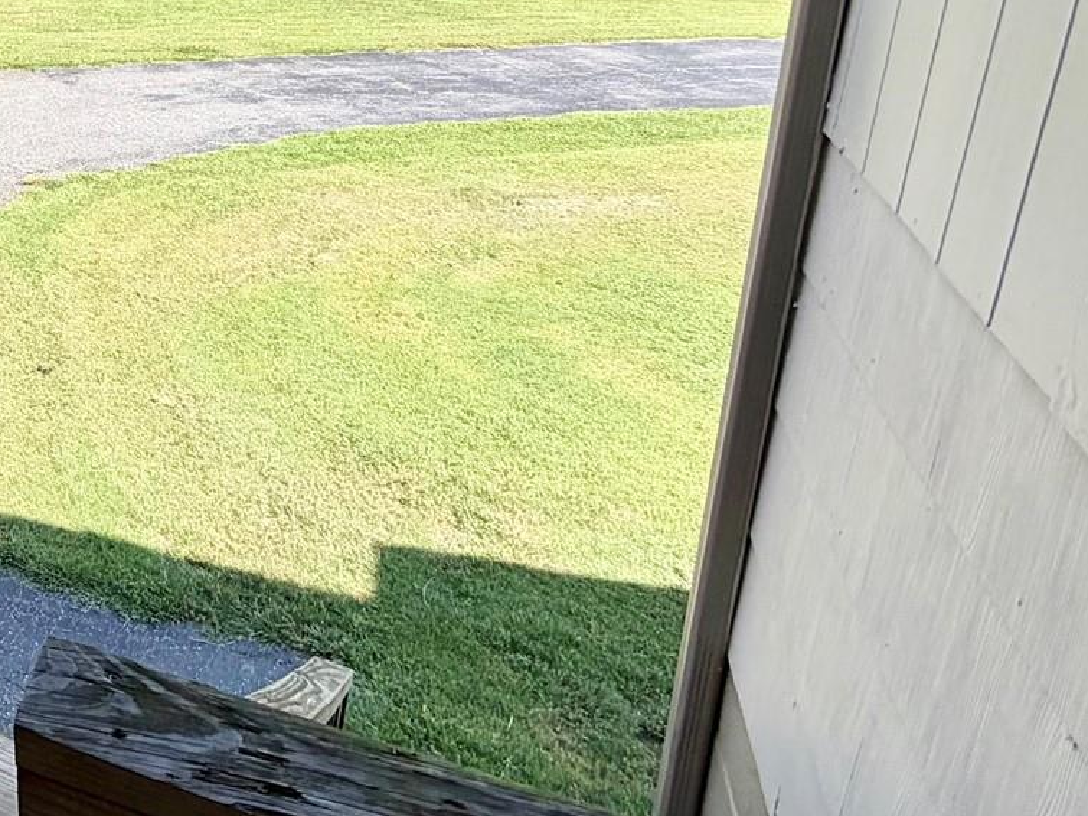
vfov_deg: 35.1
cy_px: 56
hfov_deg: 34.8
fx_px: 1194
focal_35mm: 38
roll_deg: +2.8
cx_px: -314
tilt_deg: -14.0
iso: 40
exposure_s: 1/770
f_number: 2.2
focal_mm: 2.22
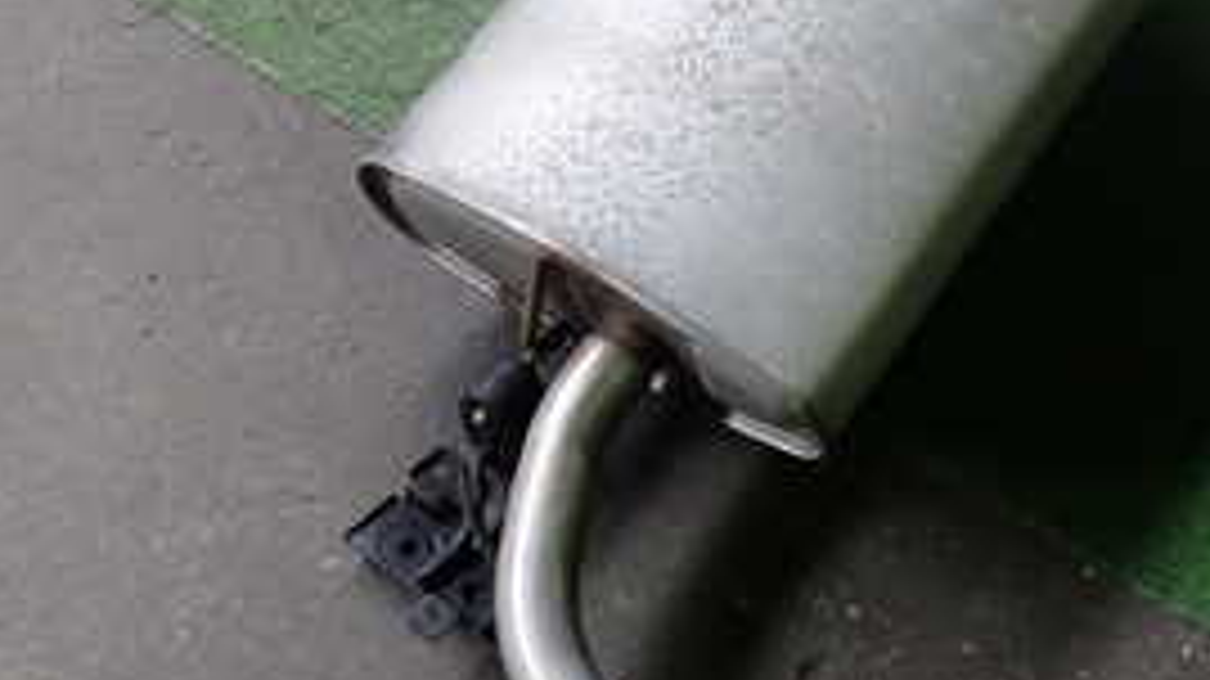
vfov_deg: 16.3
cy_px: 63
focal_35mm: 73
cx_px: 477
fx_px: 2341
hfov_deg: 28.9
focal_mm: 5.4
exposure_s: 1/80
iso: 200
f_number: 2.3
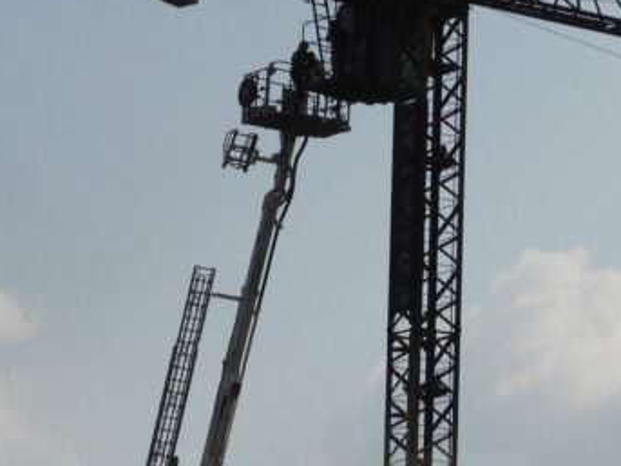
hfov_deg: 4.9
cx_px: 337
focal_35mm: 403
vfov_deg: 3.7
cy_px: 395
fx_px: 7227
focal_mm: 24.3
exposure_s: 1/1600
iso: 100
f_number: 5
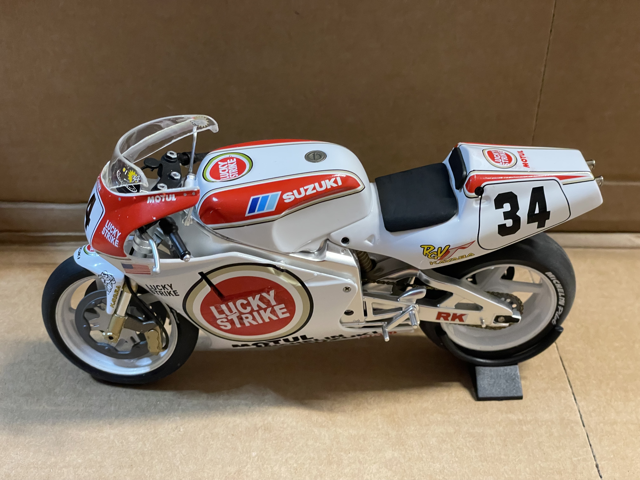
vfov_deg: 28.0
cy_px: 240
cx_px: 320
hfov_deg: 36.8
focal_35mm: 52
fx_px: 961
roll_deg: -1.6
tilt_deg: -37.3
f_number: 2
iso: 500
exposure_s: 1/50
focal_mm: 6
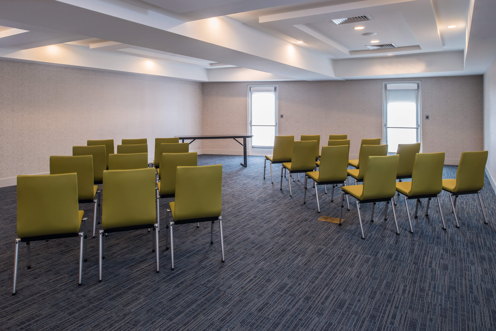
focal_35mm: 24
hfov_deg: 73.7
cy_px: 166
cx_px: 248
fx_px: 331
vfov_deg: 53.2
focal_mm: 24
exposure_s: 1/8
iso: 640
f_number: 11
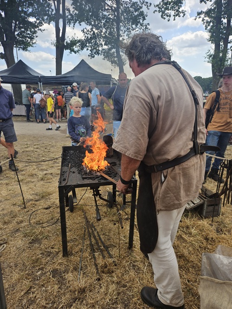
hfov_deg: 58.9
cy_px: 154
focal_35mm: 23
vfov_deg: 73.9
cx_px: 116
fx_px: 205
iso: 25
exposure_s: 1/730
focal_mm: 5.4
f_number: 1.8
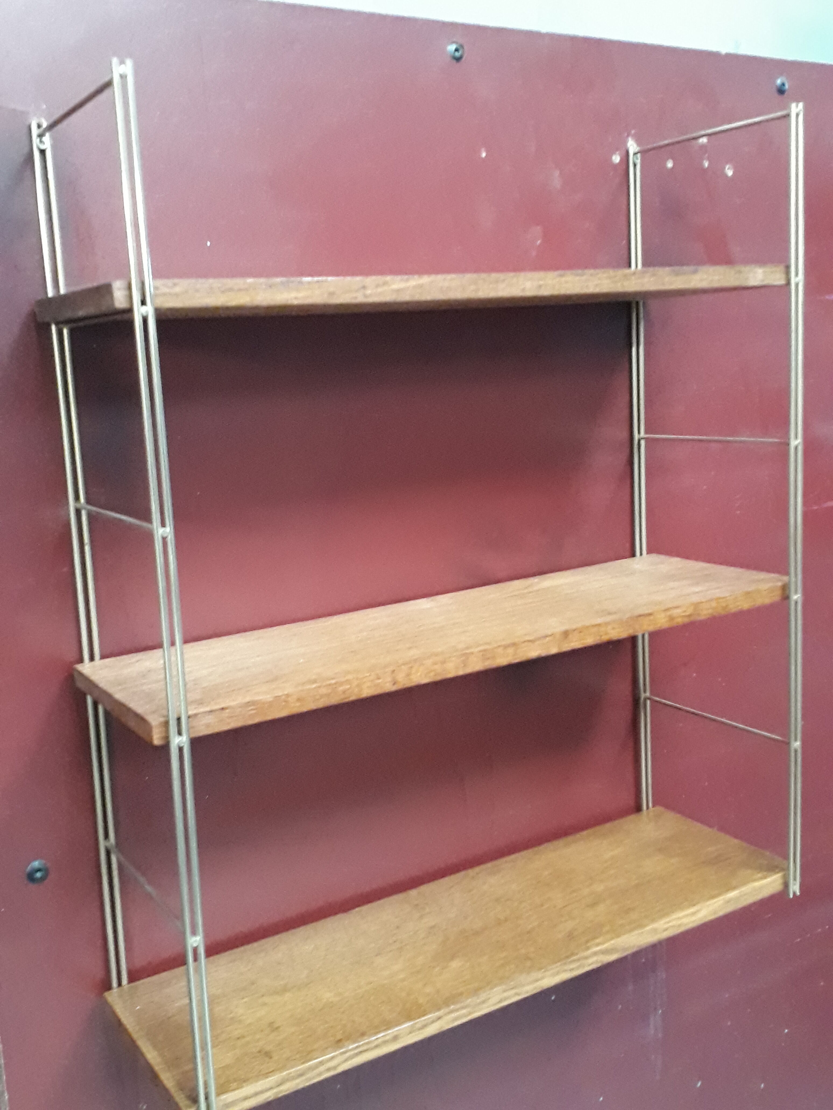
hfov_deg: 51.4
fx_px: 866
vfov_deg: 65.3
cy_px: 555
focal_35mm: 27
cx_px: 416
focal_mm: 3.6
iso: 800
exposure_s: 1/17
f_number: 1.9
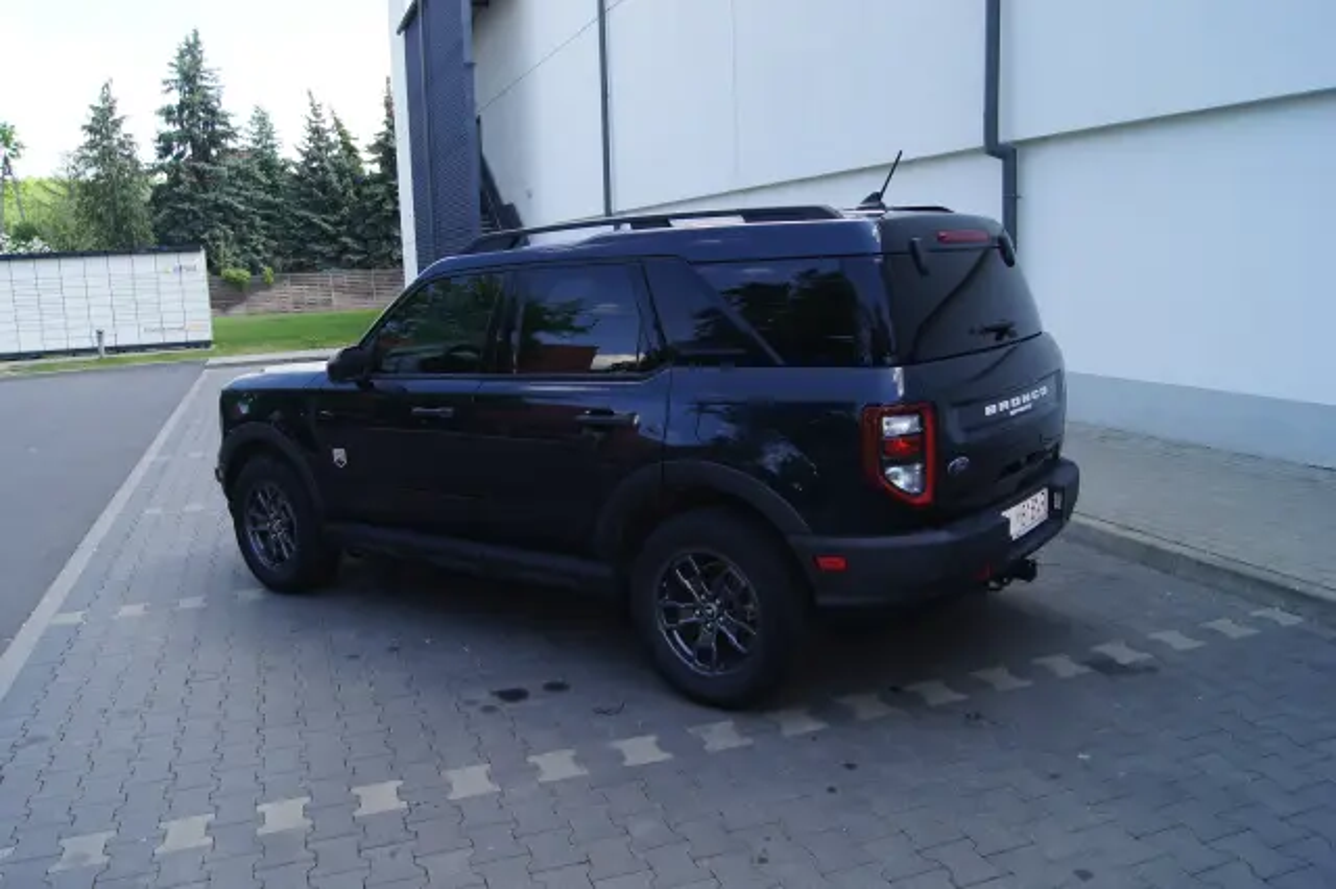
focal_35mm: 30
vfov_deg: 43.6
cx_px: 668
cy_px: 444
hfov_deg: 62.0
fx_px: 1113
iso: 100
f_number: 6.3
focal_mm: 20
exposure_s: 1/80
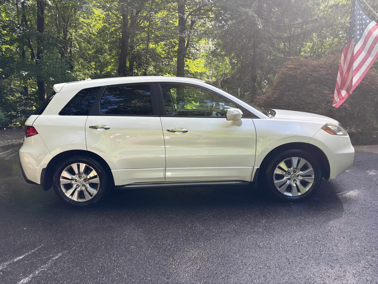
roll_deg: -0.5
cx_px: 189
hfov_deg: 67.3
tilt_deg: -12.7
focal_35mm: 26
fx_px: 284
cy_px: 142
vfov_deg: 53.1
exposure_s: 1/290
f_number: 1.6
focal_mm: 5.96
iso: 40
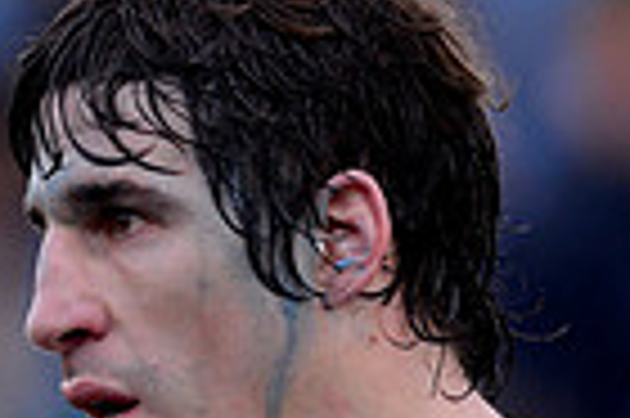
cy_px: 721
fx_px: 30414
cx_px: 122
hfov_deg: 1.2
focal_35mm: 1740
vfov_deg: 0.8
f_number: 4
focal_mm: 420
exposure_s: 1/640
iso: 1600
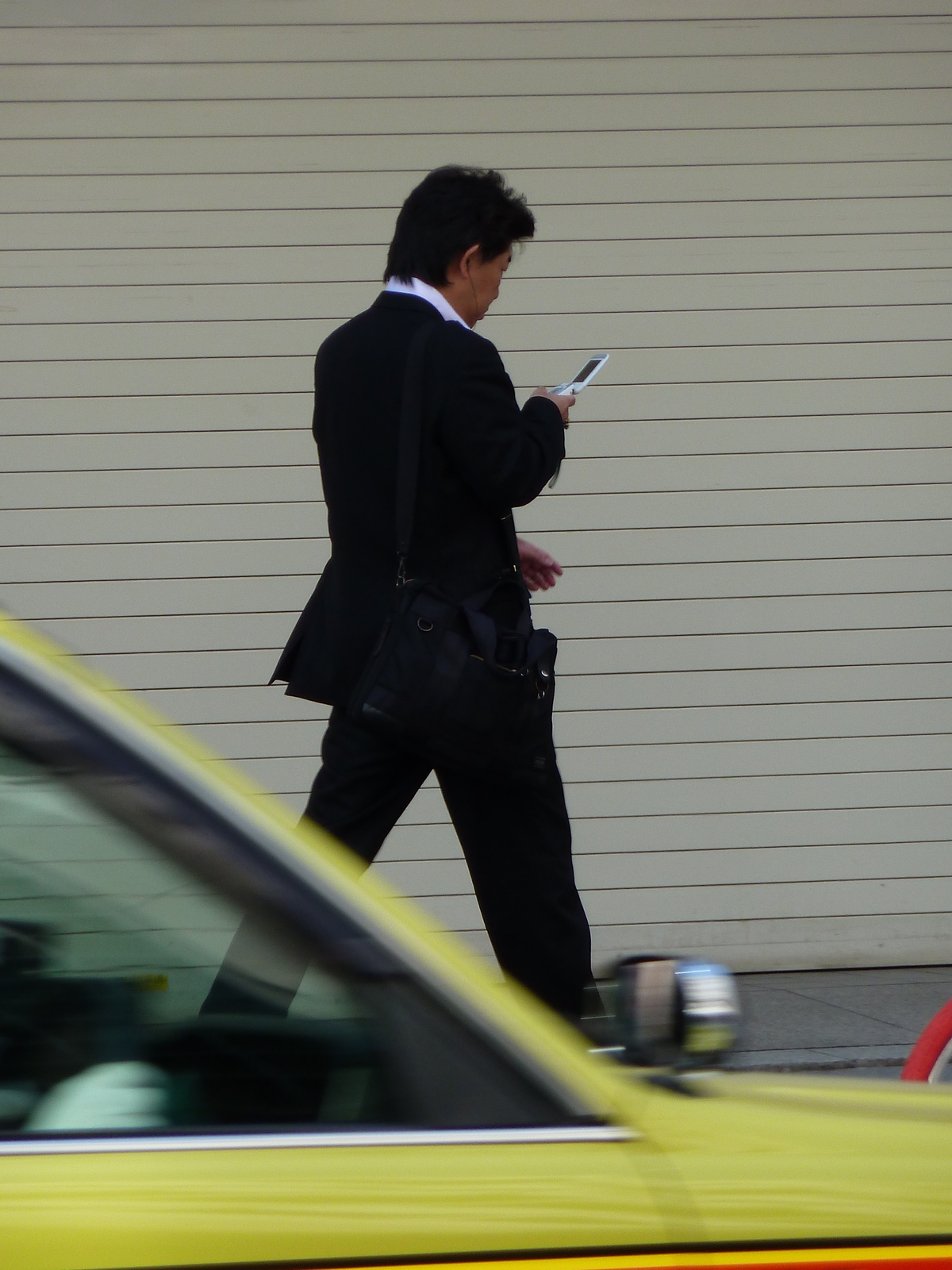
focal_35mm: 379
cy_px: 635
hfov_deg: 3.9
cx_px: 476
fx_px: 13898
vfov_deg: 5.2
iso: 100
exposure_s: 1/125
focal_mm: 49.2
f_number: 4.9
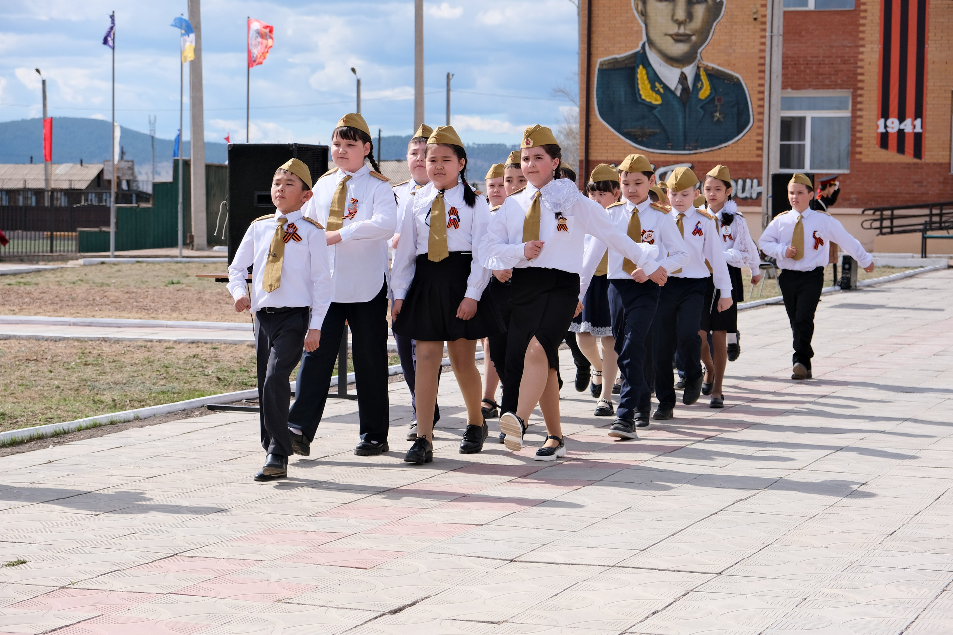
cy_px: 318
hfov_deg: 24.5
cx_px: 476
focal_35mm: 83
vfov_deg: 16.5
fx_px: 2197
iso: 320
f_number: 5.6
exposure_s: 1/950
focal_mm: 55
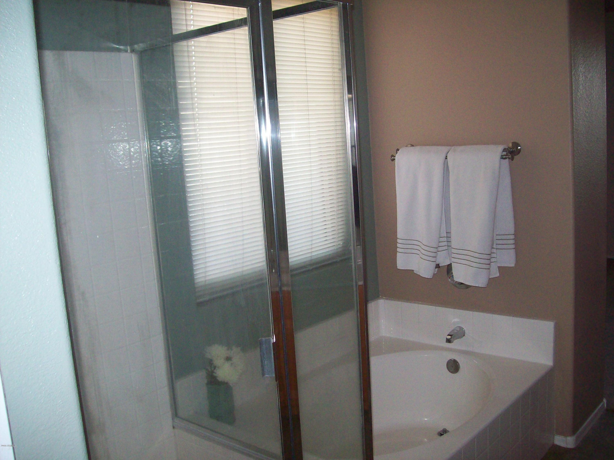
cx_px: 307
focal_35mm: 36
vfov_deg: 39.7
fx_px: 639
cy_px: 230
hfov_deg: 51.4
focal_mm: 6
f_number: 2.7
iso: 200
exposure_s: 1/65.1
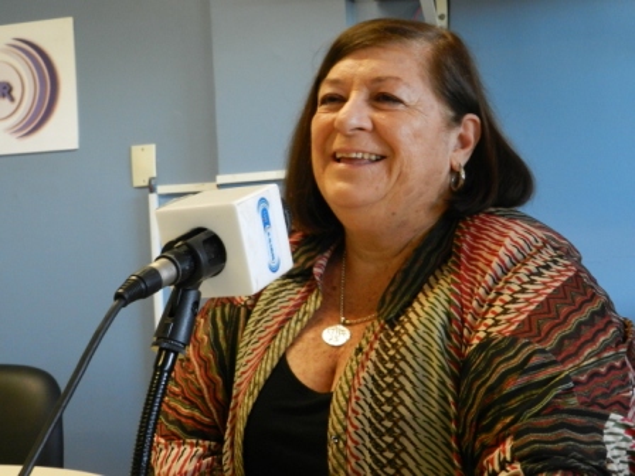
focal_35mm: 46
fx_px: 844
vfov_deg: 31.5
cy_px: 238
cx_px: 318
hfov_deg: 41.2
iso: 640
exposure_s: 1/30
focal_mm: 8.1
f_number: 4.2
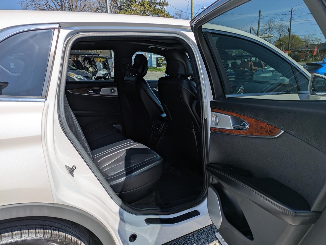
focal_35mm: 25
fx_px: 236
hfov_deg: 69.4
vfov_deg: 54.9
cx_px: 163
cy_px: 122
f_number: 1.89
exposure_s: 1/2028
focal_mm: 5.43
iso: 34
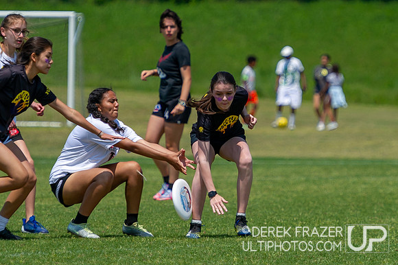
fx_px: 5840
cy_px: 114
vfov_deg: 2.6
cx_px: 197
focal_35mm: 529
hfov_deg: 3.9
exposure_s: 1/2500
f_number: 4
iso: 200
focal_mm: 220
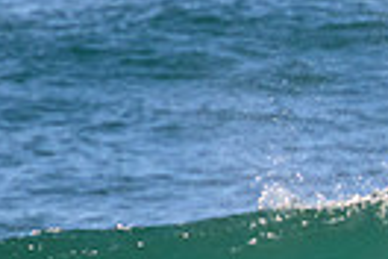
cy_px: 202
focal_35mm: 3506
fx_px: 37784
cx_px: 814
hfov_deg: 0.6
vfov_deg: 0.4
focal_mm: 800
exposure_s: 1/1250
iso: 1400
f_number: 11
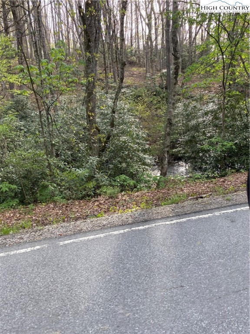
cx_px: 125
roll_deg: +4.0
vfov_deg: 67.3
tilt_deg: -10.2
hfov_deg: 53.1
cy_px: 167
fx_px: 250
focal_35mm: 26
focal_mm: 4.25
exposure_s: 1/169
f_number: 1.8
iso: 32
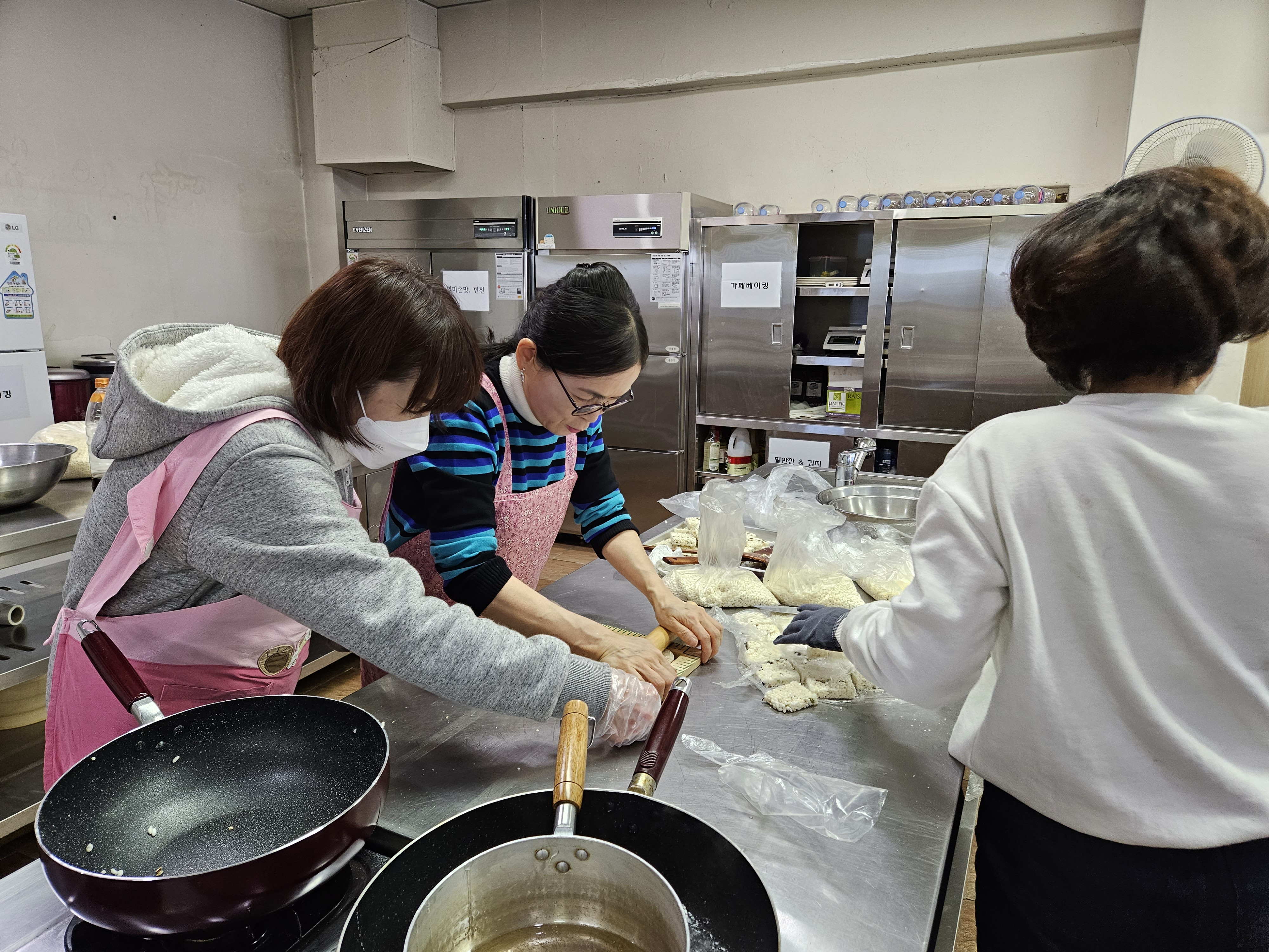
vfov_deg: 58.9
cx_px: 634
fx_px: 843
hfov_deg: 73.9
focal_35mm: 23
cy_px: 476
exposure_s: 1/120
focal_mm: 5.4
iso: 250
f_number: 1.8
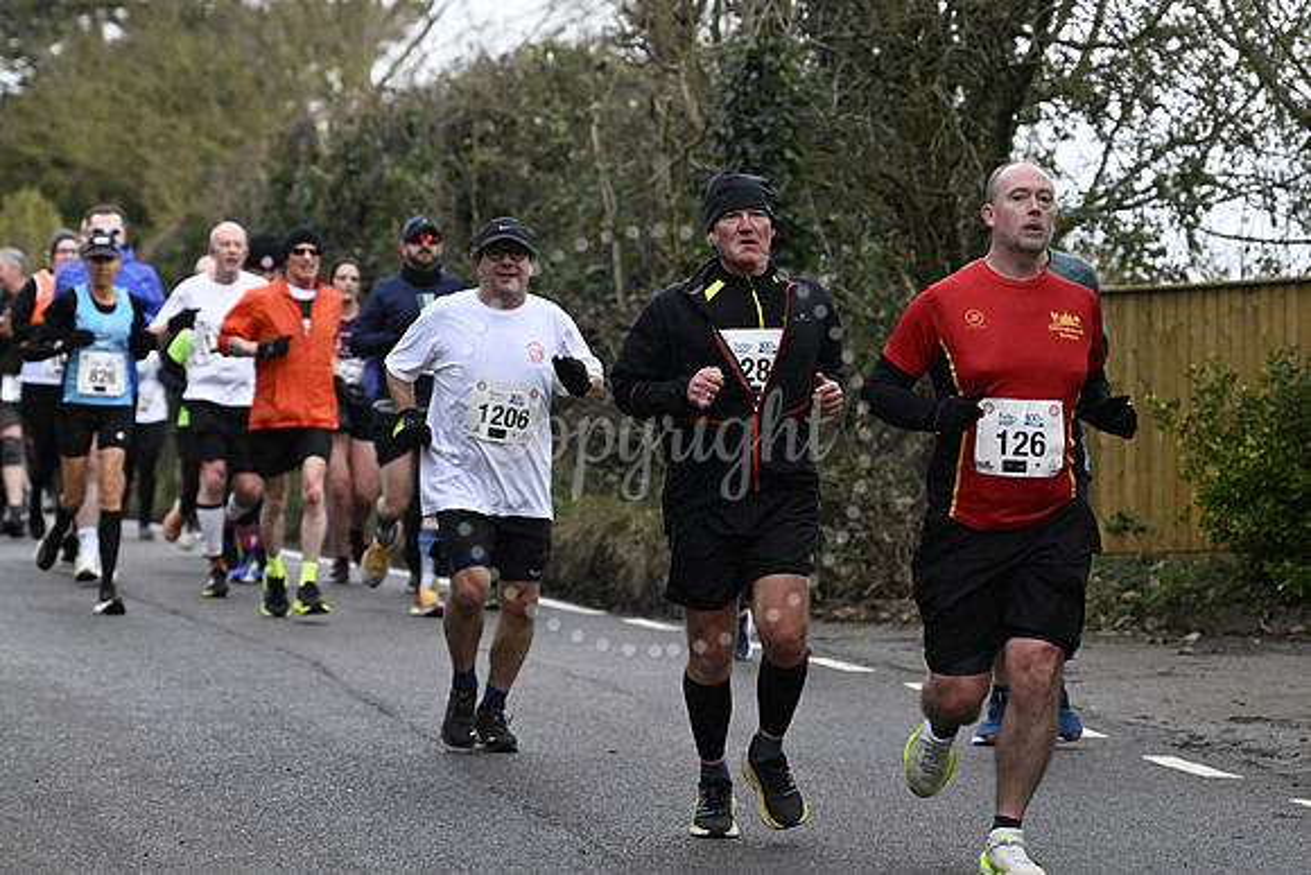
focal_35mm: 187
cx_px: 656
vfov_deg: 7.3
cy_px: 438
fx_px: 6811
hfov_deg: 11.0
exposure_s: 1/1250
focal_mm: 125
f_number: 4.5
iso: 1600
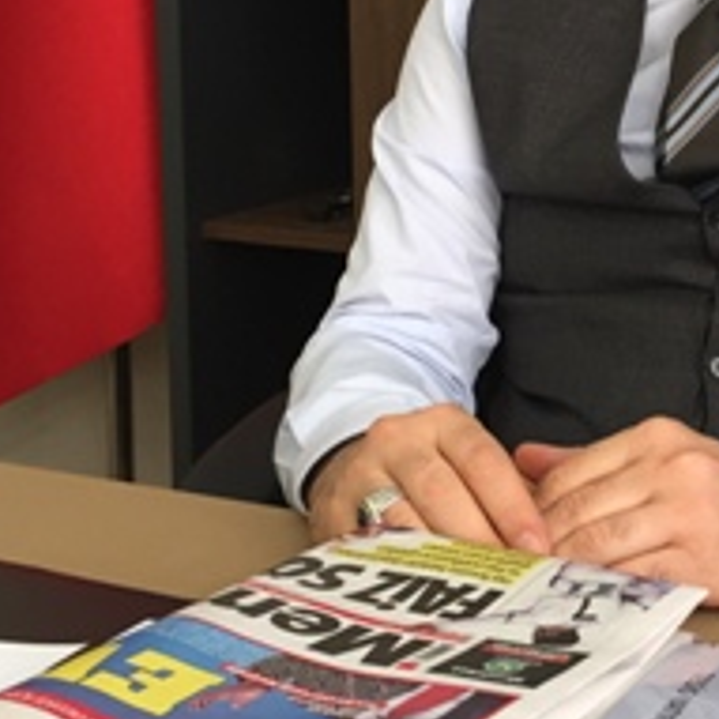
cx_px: 689
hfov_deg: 19.7
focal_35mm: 86
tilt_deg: -6.3
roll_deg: -0.1
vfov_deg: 19.8
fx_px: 2021
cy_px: 83
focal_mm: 4.15
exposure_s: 1/33
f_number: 2.2
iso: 100
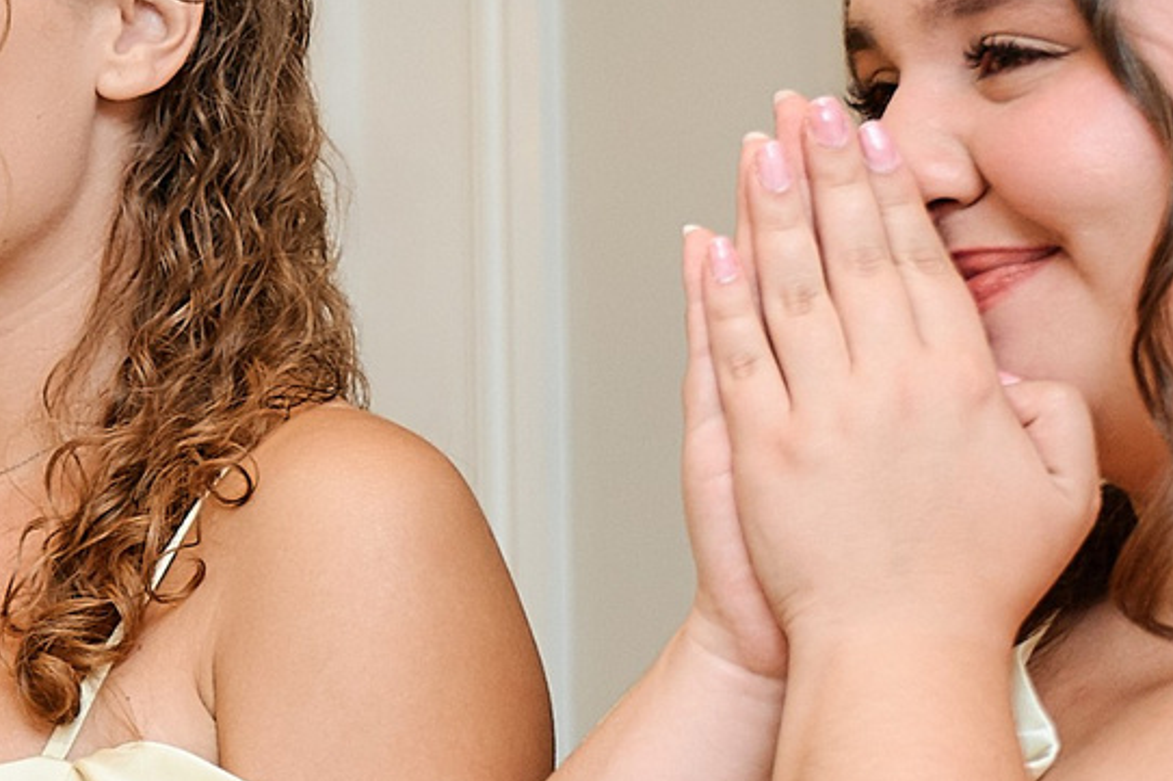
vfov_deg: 9.9
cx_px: -1056
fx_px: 4462
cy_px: 925
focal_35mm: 137
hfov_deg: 13.2
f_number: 3.2
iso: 400
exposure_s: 1/320
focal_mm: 29
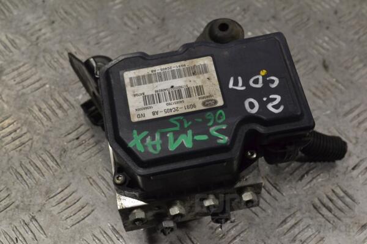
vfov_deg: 22.6
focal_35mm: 60
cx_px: 184
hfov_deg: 33.4
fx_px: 612
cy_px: 122
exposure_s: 1/400
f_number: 10
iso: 3200
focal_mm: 40
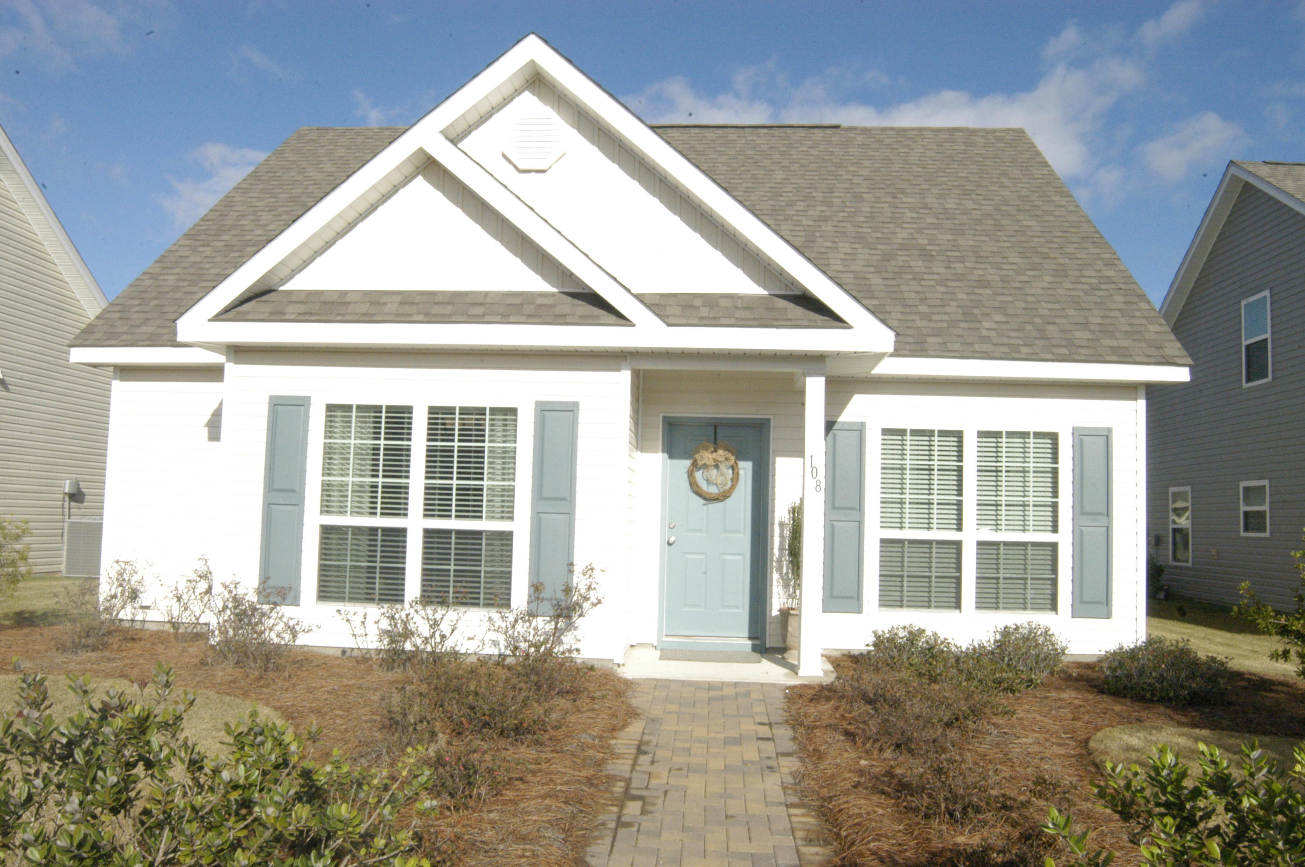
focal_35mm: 27
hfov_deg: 67.4
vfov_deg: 47.8
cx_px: 652
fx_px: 978
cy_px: 434
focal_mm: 18
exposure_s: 1/180
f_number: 22
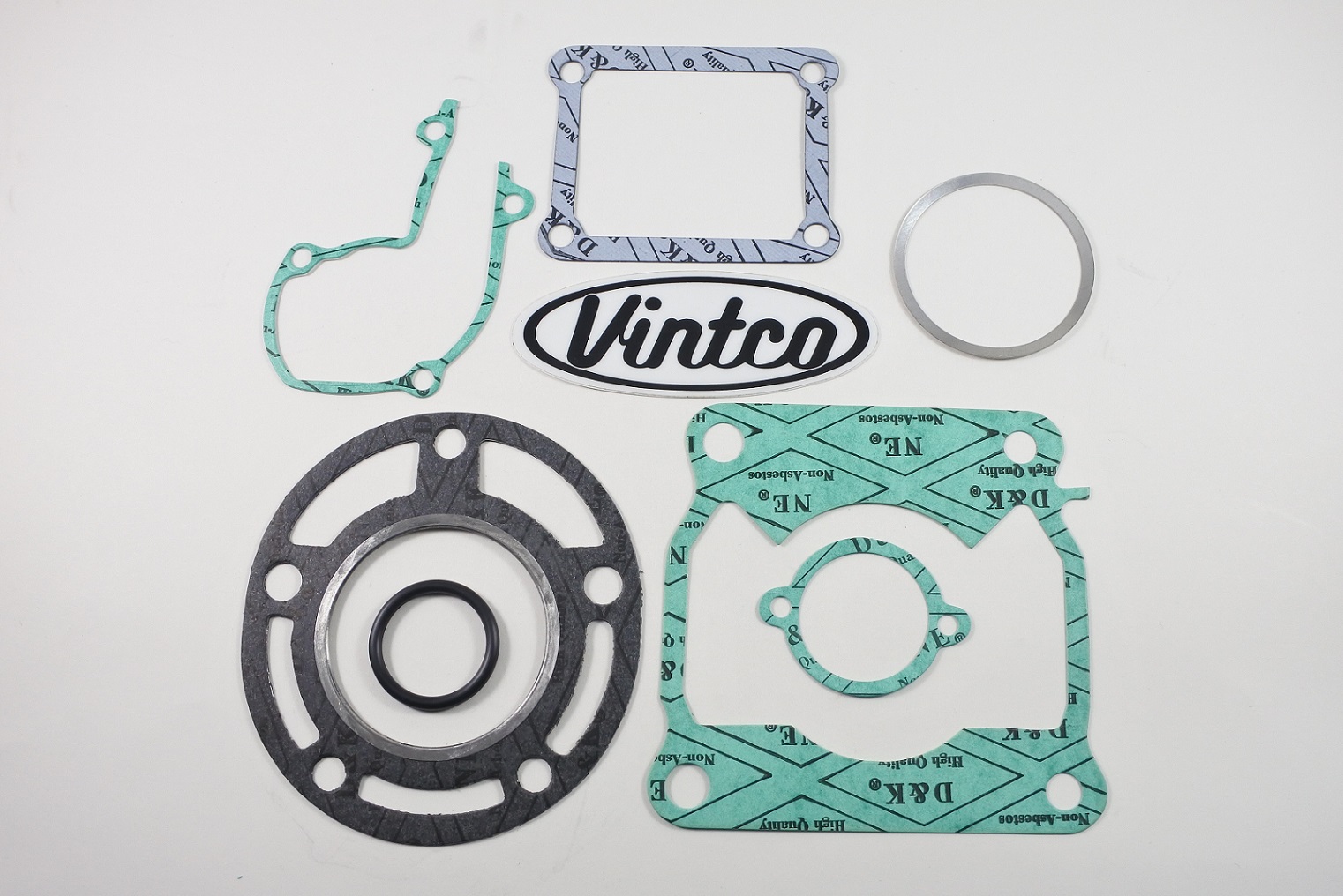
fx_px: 1008
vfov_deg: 48.0
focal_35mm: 27
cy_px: 448
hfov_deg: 67.4
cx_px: 672
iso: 400
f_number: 3.5
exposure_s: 1/125
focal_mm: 10
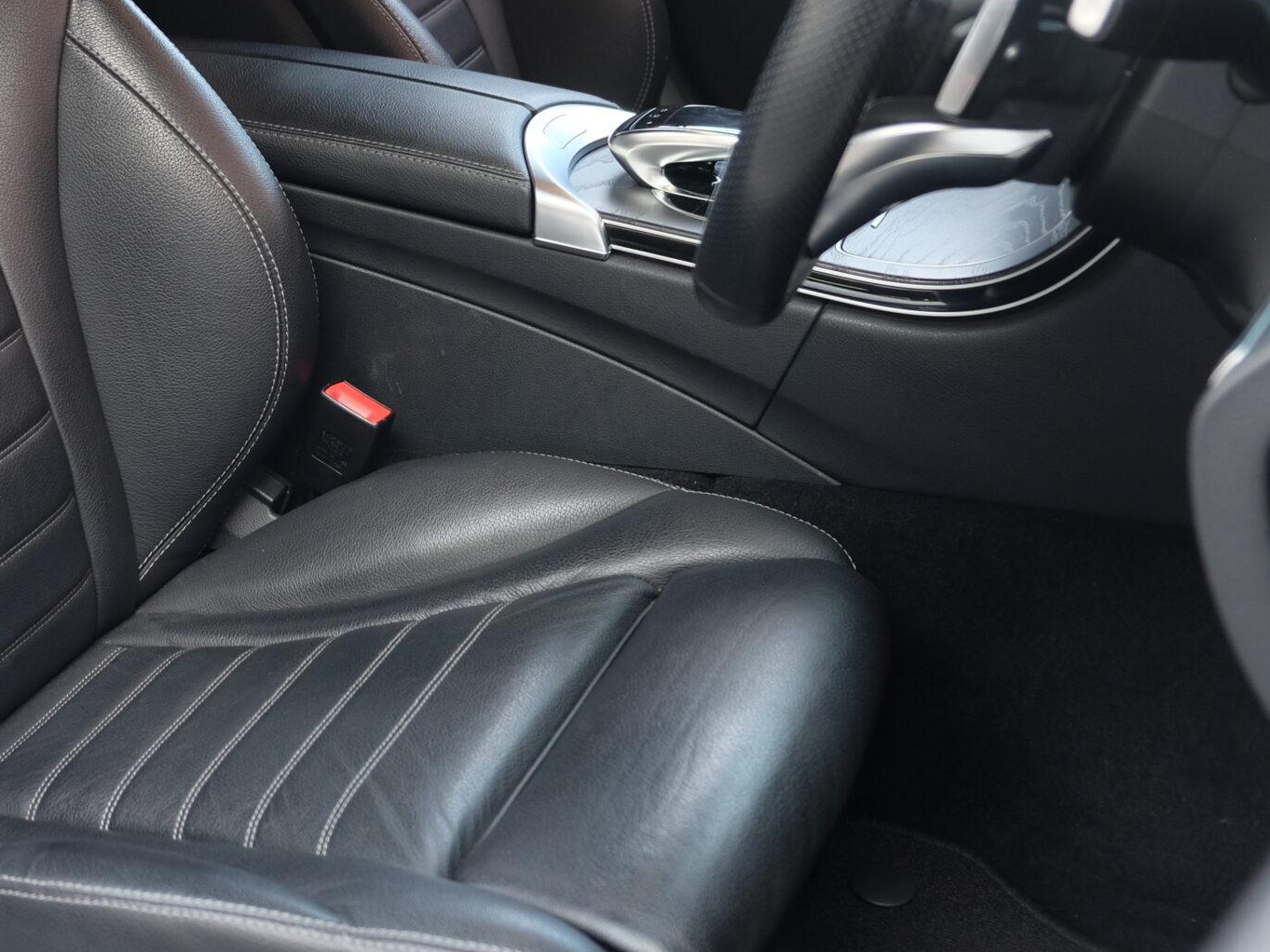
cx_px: 296
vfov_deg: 25.9
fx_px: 2054
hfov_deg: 33.6
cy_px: 276
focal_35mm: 56
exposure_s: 1/70
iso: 400
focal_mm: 20.5
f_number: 3.2
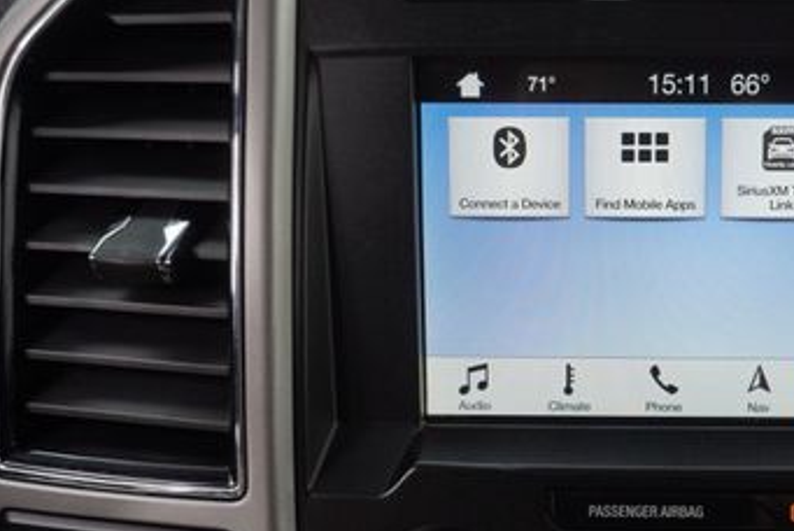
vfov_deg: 29.8
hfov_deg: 41.8
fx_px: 993
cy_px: 331
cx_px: 626
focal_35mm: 45
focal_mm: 16
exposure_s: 1/60
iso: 100
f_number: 4
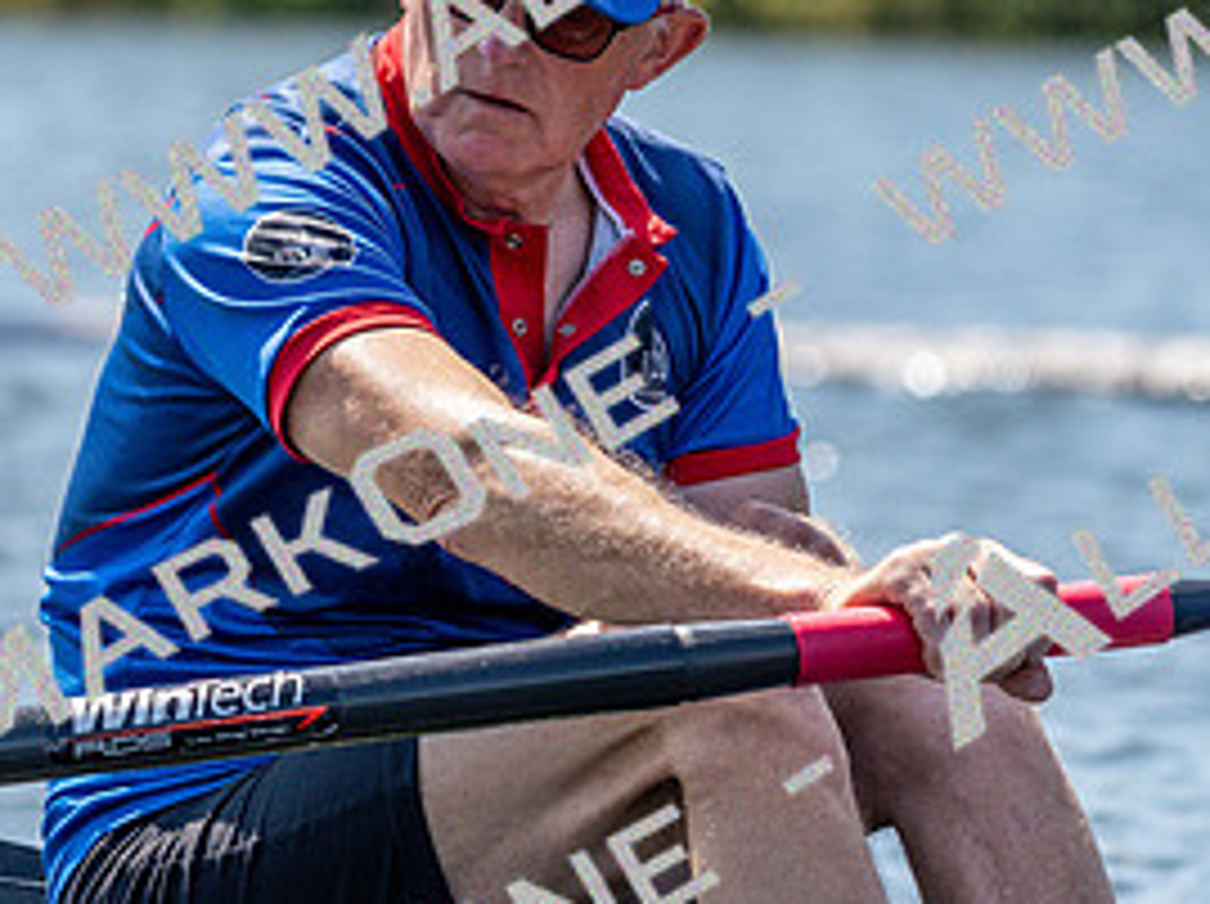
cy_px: 322
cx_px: 544
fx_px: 18920
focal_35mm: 542
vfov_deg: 2.7
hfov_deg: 3.7
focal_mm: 261
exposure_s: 1/2000
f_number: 5.6
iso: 400
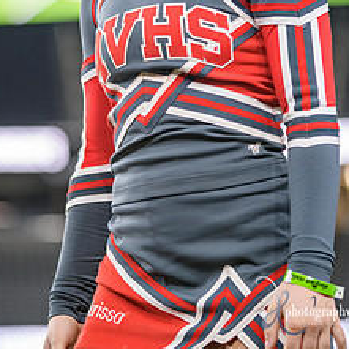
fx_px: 2669
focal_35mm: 234
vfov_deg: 7.5
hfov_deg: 7.5
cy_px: 11
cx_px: 150
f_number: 2.8
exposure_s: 1/400
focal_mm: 135
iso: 1000
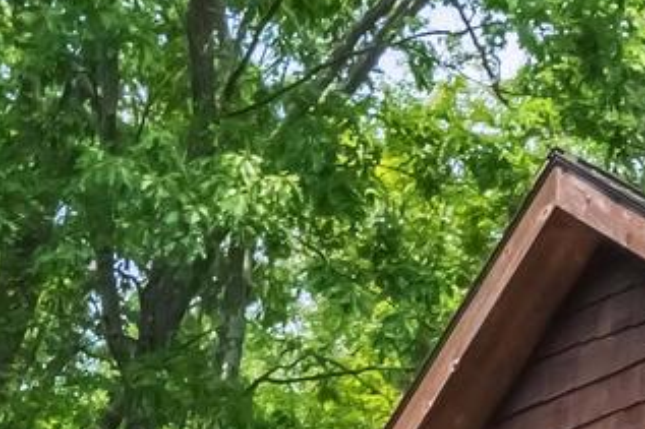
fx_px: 3474
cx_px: 871
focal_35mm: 194
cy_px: 1258
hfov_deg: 10.4
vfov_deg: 6.5
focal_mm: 20
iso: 640
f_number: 9
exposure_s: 1/500
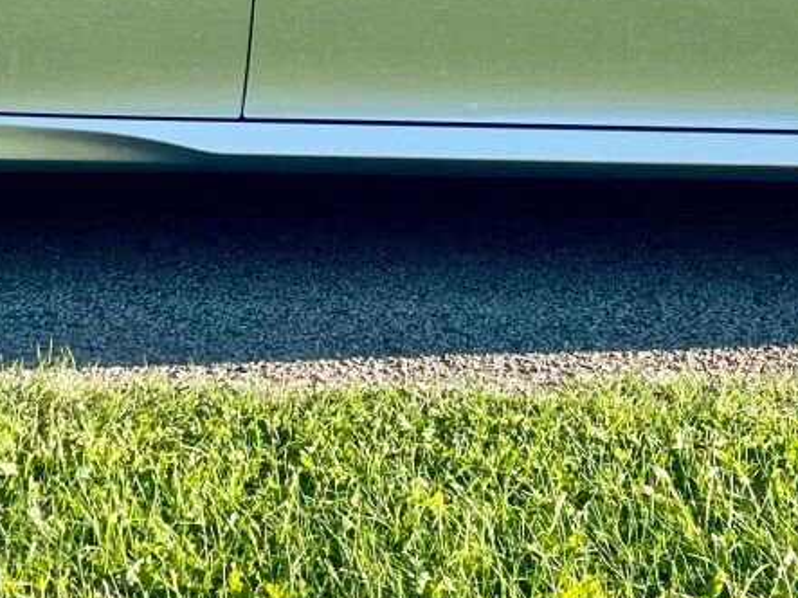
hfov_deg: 17.9
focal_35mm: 110
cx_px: 389
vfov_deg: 12.7
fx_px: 2535
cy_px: -309
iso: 32
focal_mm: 5.1
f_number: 1.6
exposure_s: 1/2336
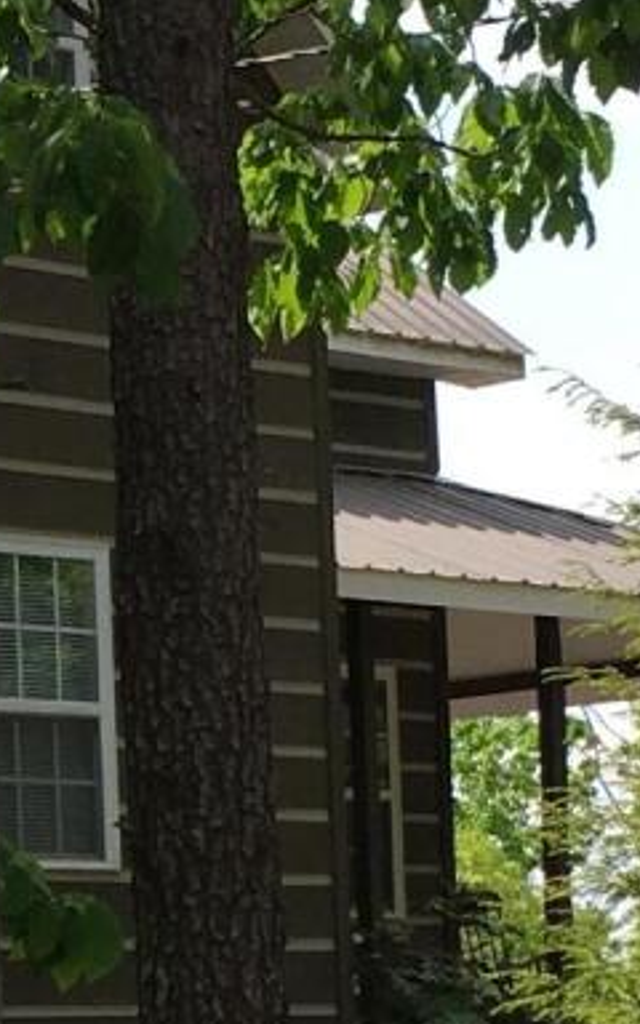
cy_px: 979
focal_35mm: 160
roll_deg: +2.0
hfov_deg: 8.1
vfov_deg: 12.9
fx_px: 4465
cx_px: -168
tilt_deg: +2.3
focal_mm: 4.15
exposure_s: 1/793
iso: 25
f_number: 2.2
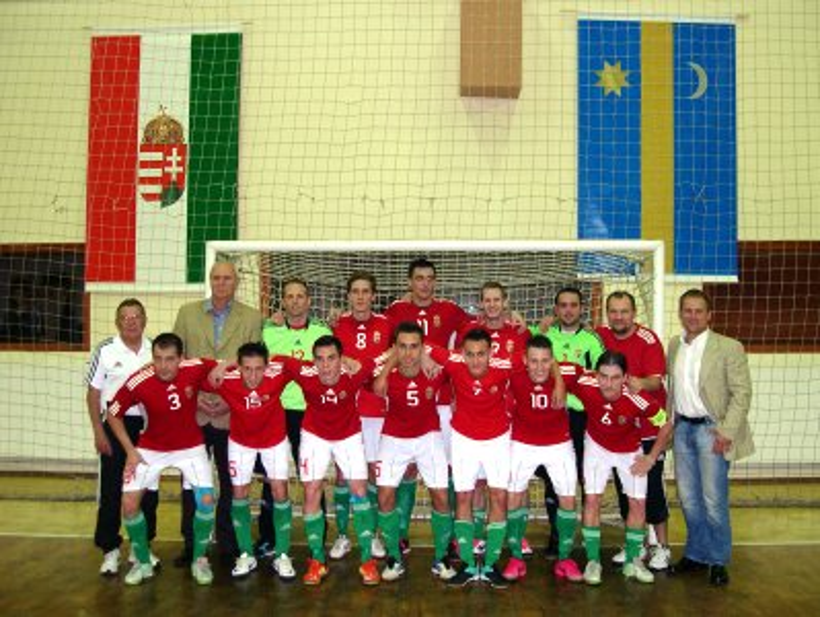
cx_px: 410
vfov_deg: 37.8
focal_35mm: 38
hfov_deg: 48.9
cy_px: 308
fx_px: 901
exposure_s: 1/60
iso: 256
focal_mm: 8
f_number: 2.8
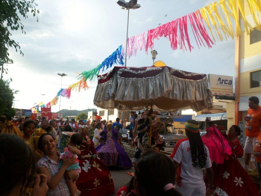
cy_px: 98
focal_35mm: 36
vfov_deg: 39.7
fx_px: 271
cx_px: 130
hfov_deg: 51.4
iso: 100
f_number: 4.5
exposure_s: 1/124
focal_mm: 5.9
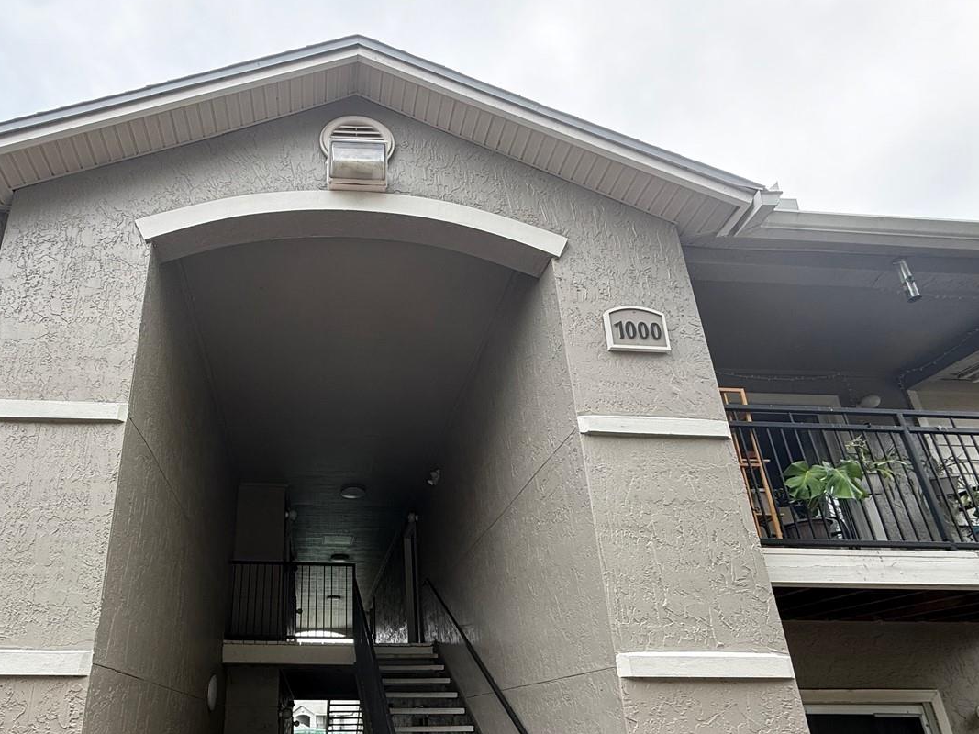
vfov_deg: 61.2
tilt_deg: +21.1
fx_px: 594
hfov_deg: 77.0
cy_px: 515
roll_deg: -0.3
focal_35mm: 21
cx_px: 342
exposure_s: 1/103
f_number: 2.2
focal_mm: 2.22
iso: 40
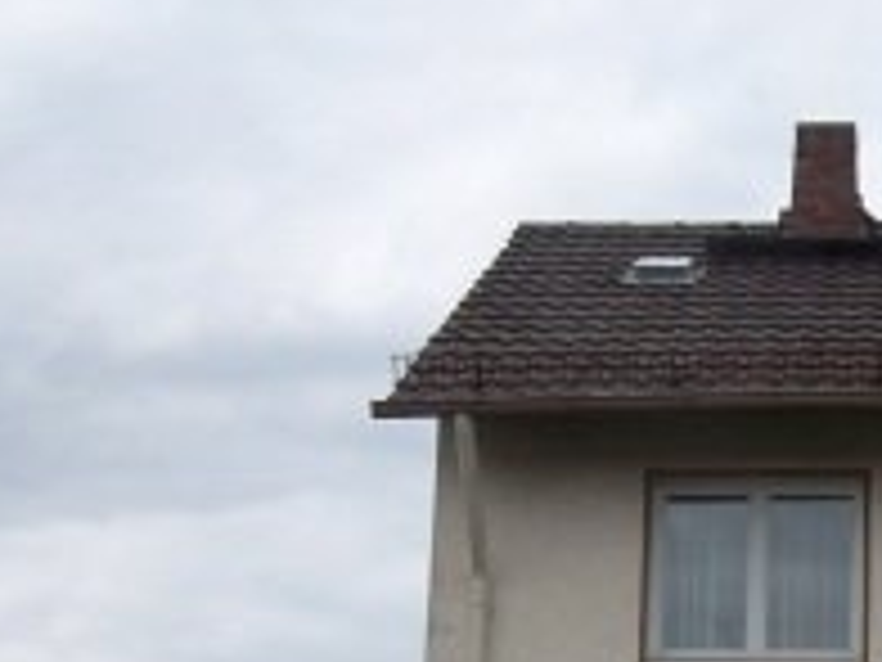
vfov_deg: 16.3
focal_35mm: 88
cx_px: 747
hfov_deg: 21.9
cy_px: 703
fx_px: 2242
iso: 80
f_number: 4.8
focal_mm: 6
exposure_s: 1/521
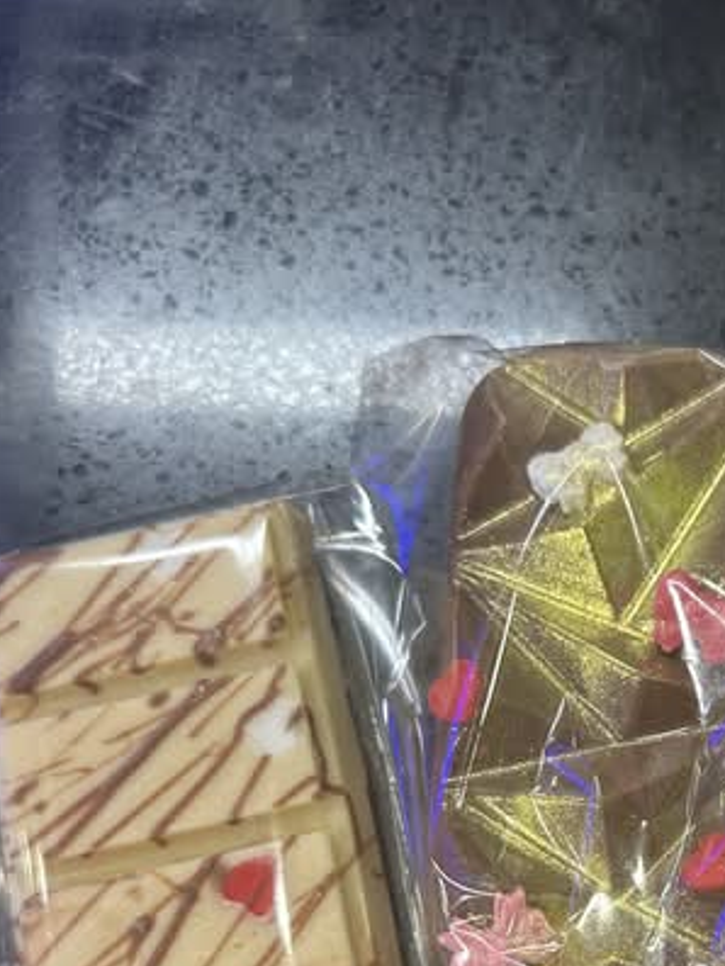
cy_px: 831
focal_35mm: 48
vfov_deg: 37.6
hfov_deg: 29.2
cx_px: 630
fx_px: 1340
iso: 80
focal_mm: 5.7
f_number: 1.5
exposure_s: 1/60
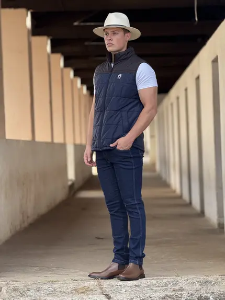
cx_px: 112
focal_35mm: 120
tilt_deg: +0.1
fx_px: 1041
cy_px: 150
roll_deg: +1.7
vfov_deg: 16.4
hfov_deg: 12.3
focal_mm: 15.66
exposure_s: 1/152
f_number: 2.8
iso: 64
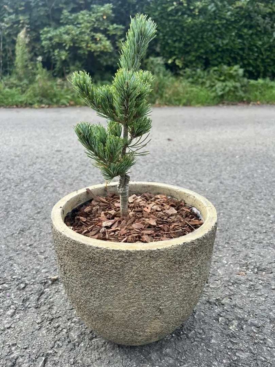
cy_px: 184
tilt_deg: -20.7
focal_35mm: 26
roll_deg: -0.9
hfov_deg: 53.1
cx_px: 138
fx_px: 275
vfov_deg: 67.3
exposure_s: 1/646
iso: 50
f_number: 1.6
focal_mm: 5.1
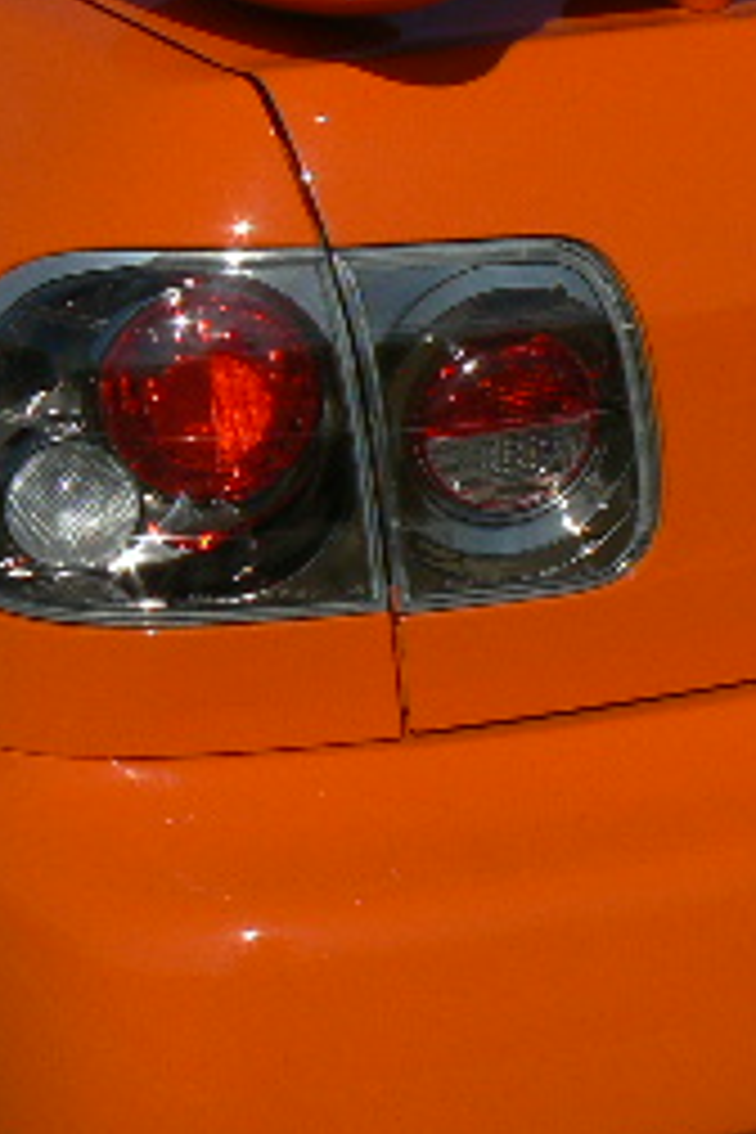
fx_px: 2992
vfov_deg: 21.3
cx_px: 616
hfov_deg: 14.3
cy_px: 292
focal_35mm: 95
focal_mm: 6
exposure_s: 1/800
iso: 80
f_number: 8
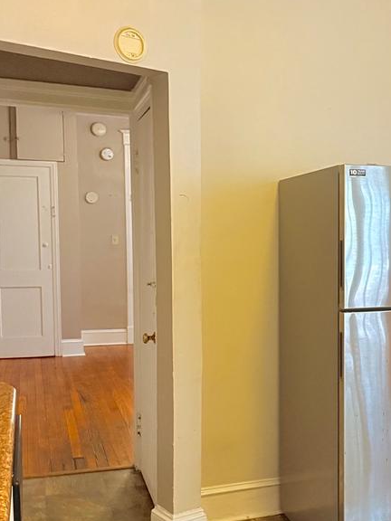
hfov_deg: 31.2
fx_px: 678
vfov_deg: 42.0
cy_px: 296
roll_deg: -0.8
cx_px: 321
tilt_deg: -5.6
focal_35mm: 45
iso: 800
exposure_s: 1/40
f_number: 1.78
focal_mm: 6.76
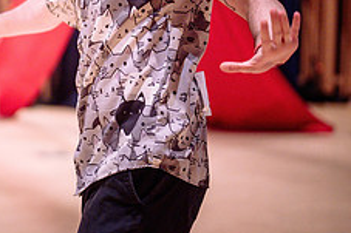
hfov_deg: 13.7
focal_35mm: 144
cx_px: -99
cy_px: 120
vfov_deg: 9.5
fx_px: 1403
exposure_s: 1/250
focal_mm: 50
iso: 1600
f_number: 1.2
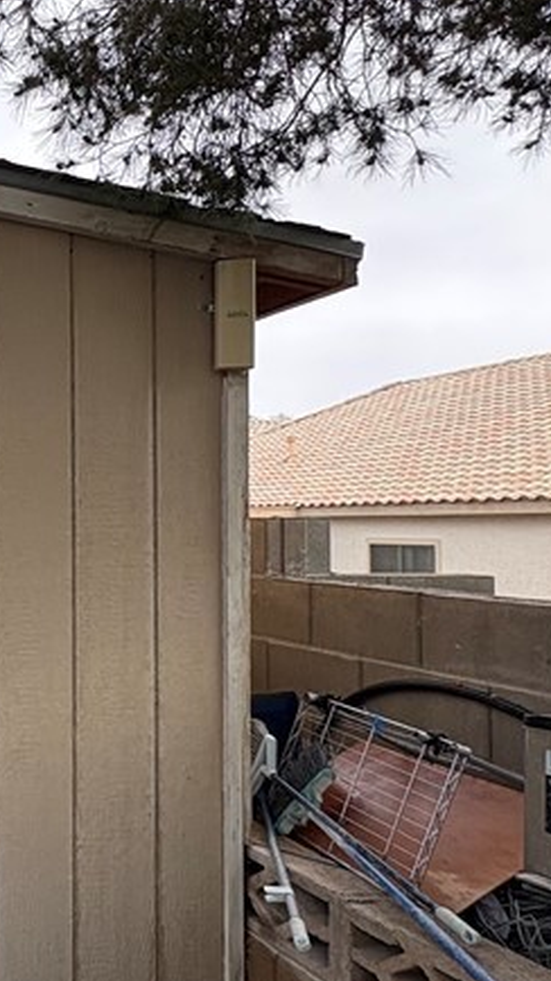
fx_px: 935
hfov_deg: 24.9
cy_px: 509
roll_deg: +0.4
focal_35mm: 36
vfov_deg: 55.3
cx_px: -285
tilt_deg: +1.9
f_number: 2.2
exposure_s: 1/148
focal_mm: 2.22
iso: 64
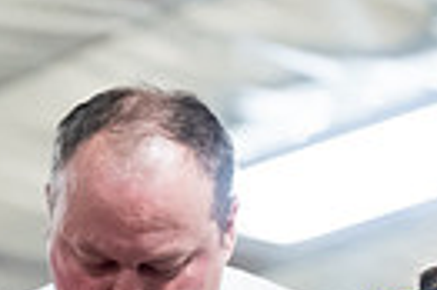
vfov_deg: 4.3
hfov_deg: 6.6
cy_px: 635
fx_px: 3770
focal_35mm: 311
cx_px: 70
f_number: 2.2
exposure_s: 1/800
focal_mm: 70
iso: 4000
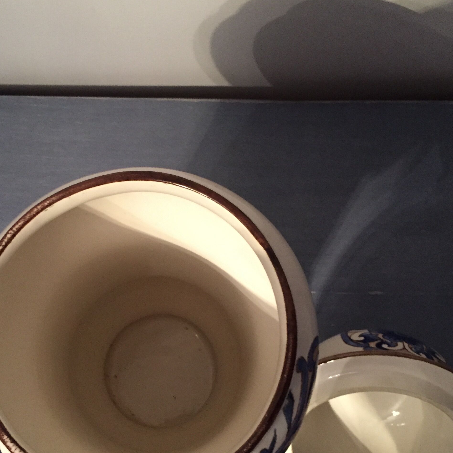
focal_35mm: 44
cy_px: 280
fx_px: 651
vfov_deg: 38.1
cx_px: 189
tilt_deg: -77.1
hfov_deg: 38.2
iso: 320
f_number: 2.2
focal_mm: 4.15
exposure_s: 1/17
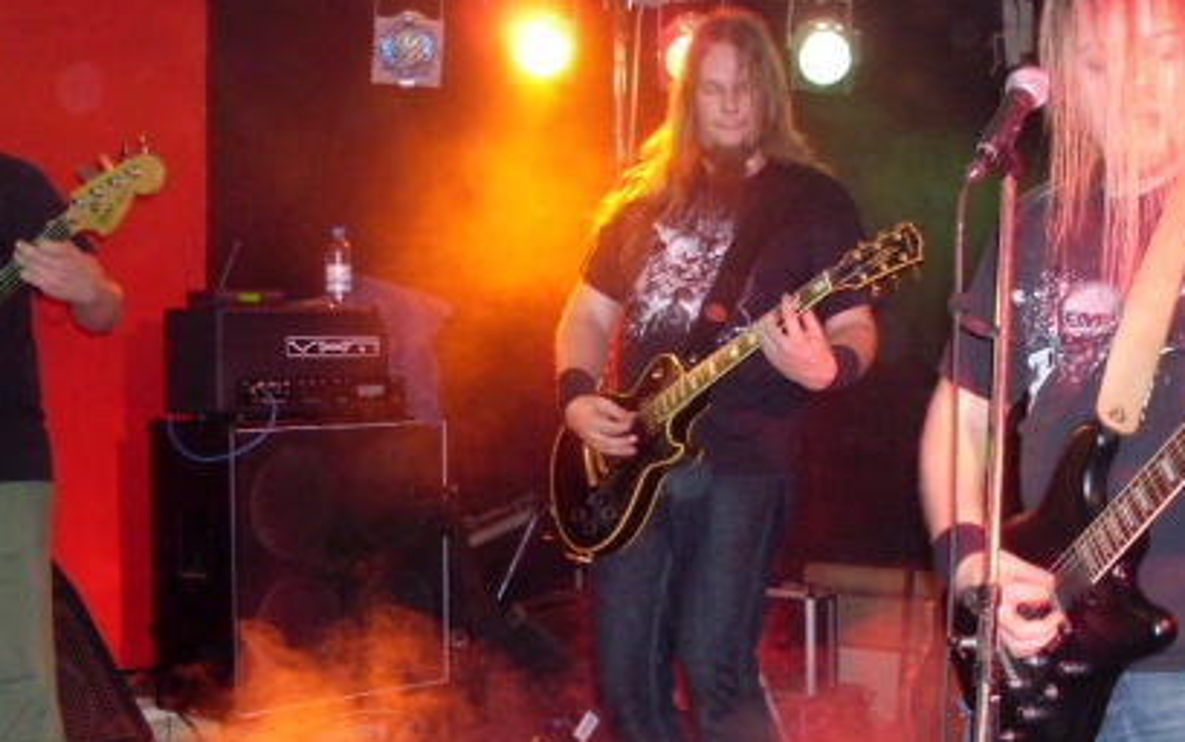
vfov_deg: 21.3
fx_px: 1971
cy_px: 387
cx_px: 733
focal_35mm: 61
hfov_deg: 33.3
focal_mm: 6.3
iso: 240
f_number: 2.8
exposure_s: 1/45
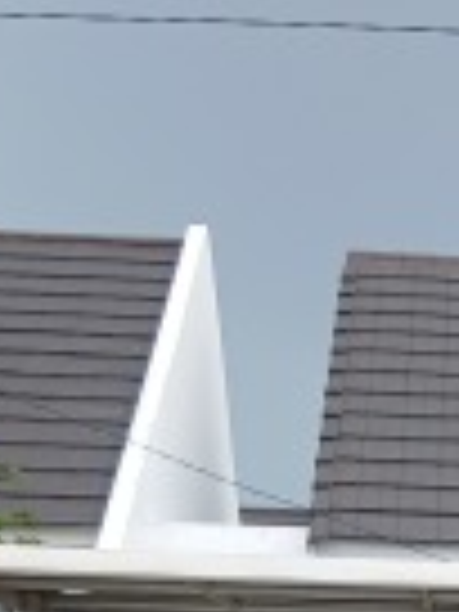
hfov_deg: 15.7
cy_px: 806
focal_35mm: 88
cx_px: 637
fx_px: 1556
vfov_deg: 20.3
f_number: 1.8
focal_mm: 3.98
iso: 25
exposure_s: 1/100
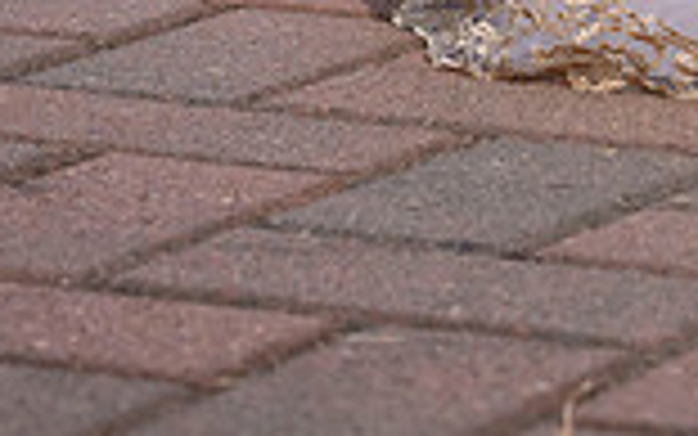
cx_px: 1020
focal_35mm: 347
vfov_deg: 3.7
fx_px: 6603
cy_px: -553
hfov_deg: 6.0
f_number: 5
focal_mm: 78
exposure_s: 1/200
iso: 500
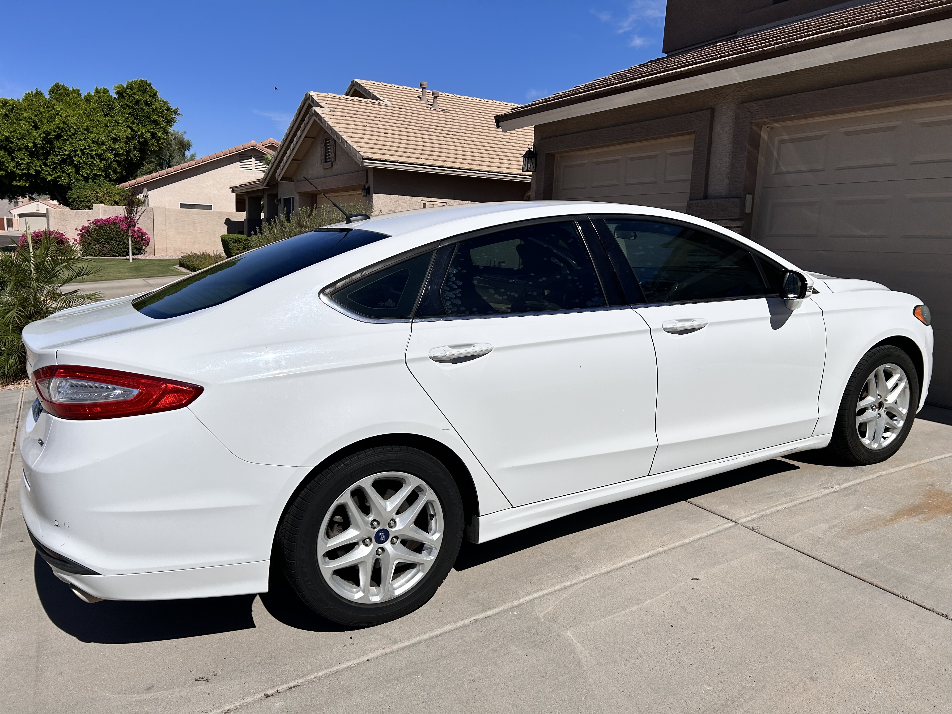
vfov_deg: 53.1
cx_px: 476
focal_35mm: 26
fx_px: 715
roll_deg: -1.0
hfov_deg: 67.3
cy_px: 357
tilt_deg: -9.1
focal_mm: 5.7
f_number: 1.5
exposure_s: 1/16393
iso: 50
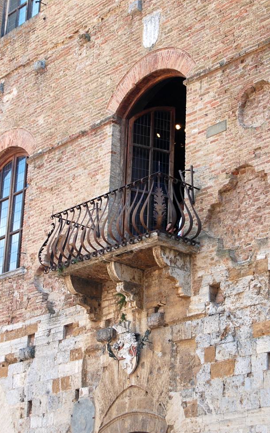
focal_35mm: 85
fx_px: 995
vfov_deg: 24.5
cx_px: 139
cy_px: 217
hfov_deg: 15.4
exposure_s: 1/100
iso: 400
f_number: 9
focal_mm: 55
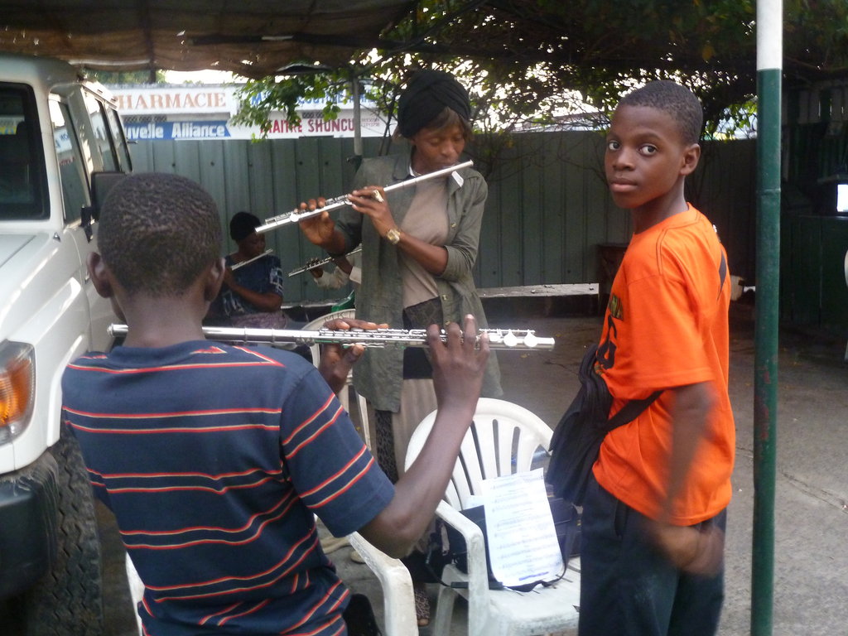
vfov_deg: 44.2
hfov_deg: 56.8
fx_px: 784
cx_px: 424
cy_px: 318
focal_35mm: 32
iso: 400
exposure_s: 1/6
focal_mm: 5.3
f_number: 3.5
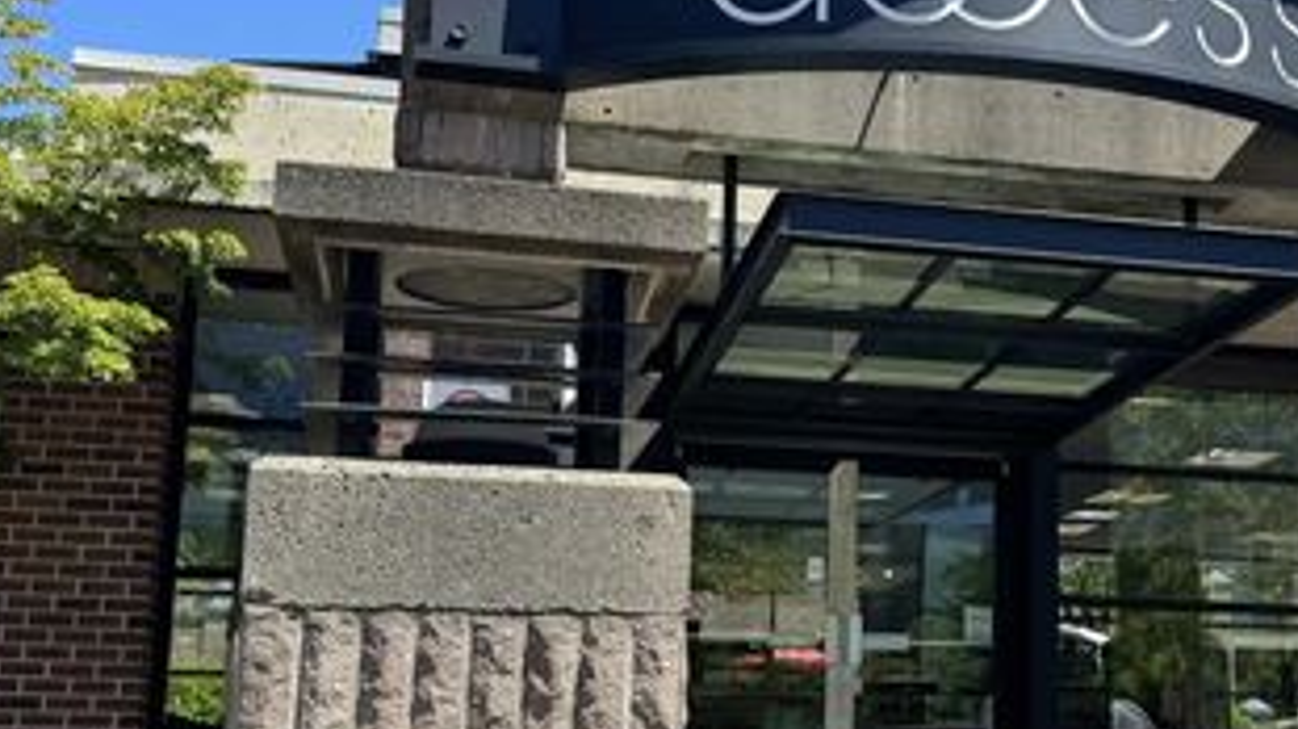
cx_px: 946
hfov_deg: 37.7
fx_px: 1858
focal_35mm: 54
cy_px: 457
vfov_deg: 22.1
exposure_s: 1/1923
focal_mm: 6.76
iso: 80
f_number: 1.78
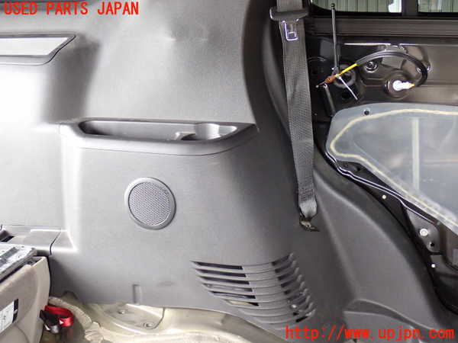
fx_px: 622
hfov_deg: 40.4
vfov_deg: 30.9
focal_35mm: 47
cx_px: 229
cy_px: 172
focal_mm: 8.4
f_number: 3.1
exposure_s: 1/50
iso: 640
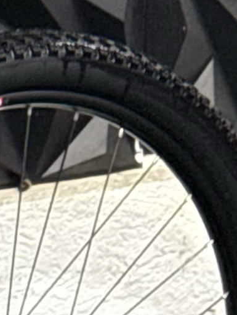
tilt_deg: -10.9
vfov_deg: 5.2
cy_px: 34
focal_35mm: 377
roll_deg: +0.0
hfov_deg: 3.8
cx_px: -659
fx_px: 3440
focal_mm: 6.76
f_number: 1.78
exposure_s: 1/60
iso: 250
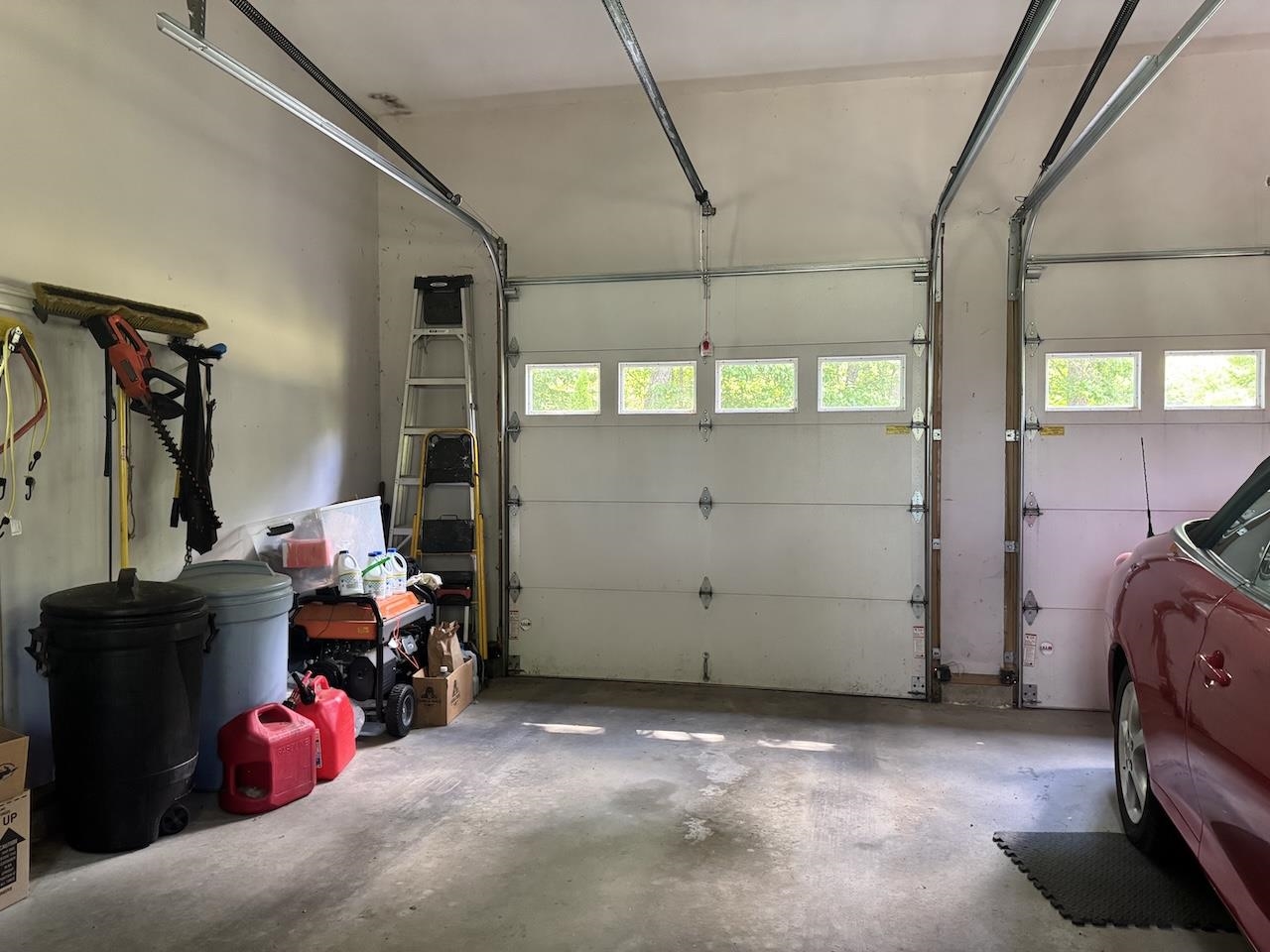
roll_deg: -0.8
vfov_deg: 56.8
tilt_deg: -1.5
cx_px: 635
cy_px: 476
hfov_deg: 71.6
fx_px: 881
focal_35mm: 24
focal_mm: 6.76
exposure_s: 1/60
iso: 500
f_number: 1.78
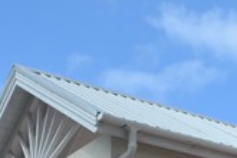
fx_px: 862
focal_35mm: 131
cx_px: 172
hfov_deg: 15.6
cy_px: 216
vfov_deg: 10.2
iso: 100
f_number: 6.3
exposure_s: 1/160
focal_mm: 18
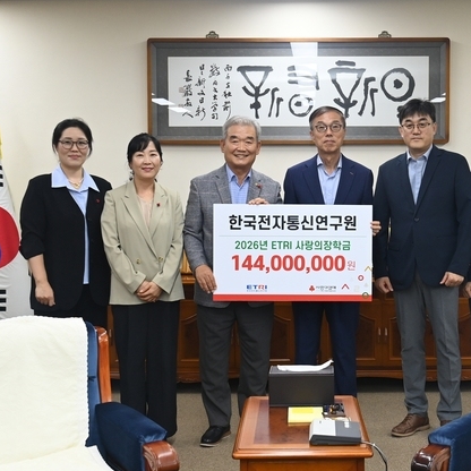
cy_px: 236
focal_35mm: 50
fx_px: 770
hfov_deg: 33.7
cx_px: 315
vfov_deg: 34.0
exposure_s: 1/60
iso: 1250
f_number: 5.6
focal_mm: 26
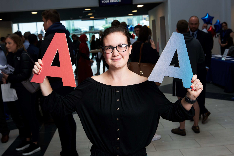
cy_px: 77
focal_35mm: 43
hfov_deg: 45.4
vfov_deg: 31.2
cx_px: 116
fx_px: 279
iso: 320
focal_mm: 42
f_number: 5.6
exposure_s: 1/60
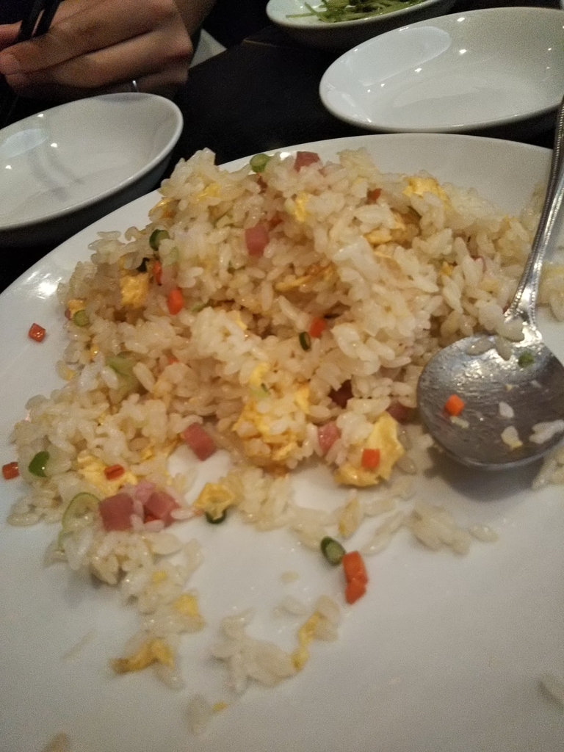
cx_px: 282
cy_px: 376
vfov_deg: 60.0
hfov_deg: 46.8
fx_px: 652
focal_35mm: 30
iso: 250
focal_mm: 4
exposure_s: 1/30
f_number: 2.2
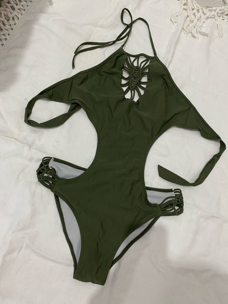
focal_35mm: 26
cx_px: 114
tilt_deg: -72.2
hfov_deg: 53.1
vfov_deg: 67.3
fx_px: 228
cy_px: 152
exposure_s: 1/50
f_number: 1.8
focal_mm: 4.25
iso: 400
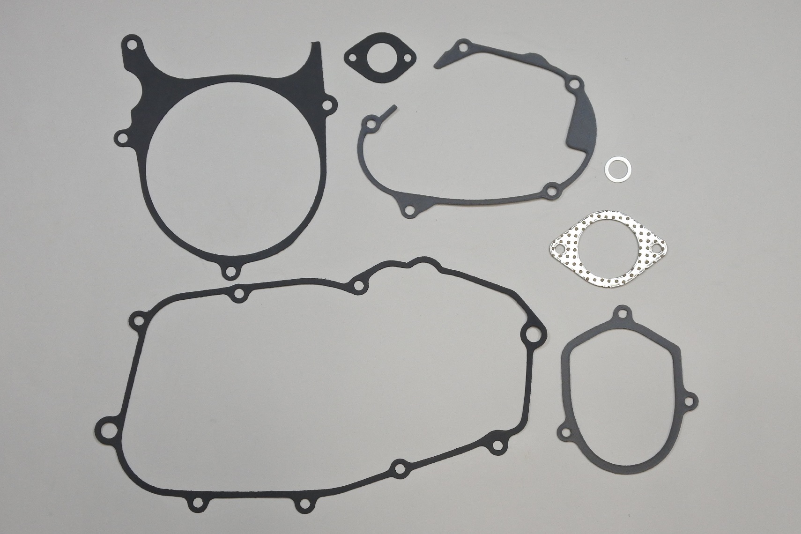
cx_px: 400
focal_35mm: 51
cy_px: 267
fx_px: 1135
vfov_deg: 26.5
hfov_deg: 38.9
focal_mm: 18.9
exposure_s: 1/125
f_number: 4.5
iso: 500
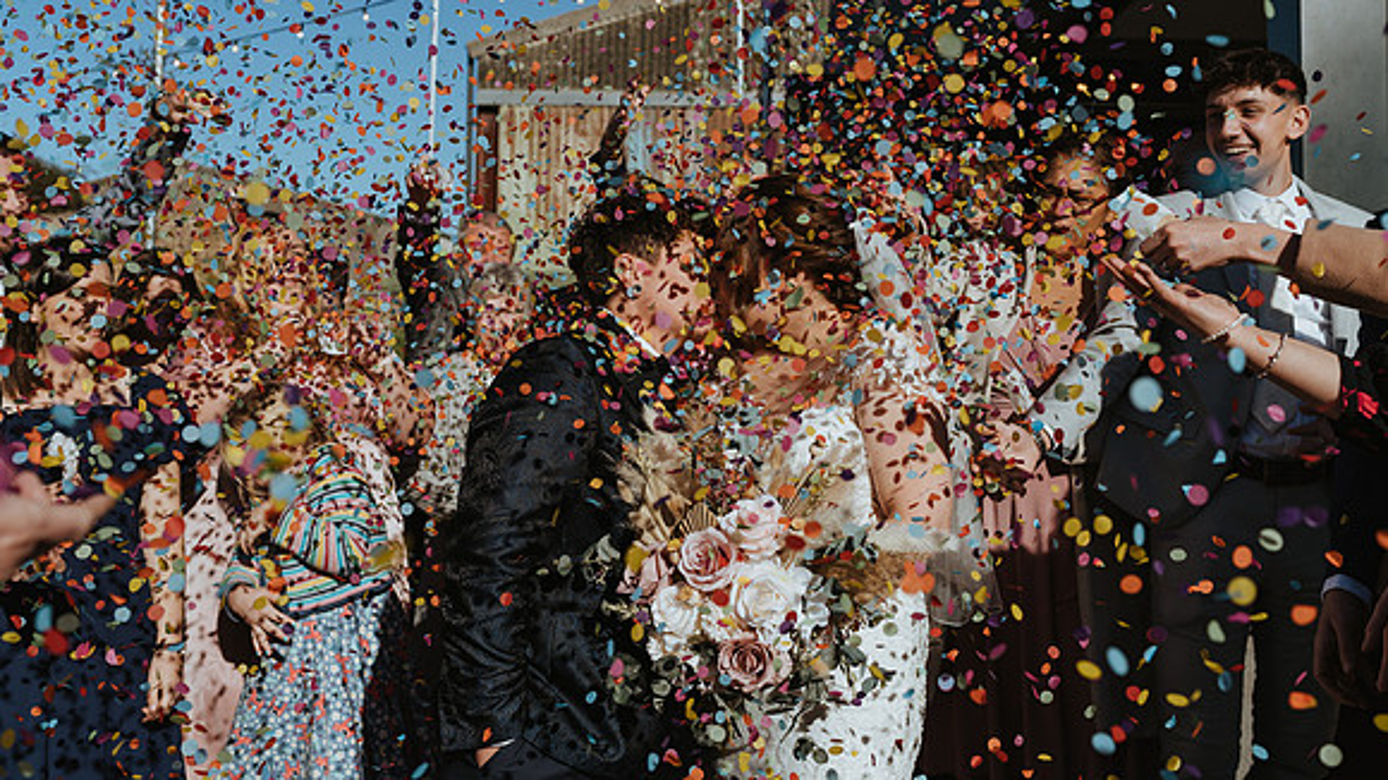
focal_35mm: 39
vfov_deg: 30.2
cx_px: 740
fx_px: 1439
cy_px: 287
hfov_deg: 51.4
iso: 100
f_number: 4
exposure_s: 1/1600
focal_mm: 35
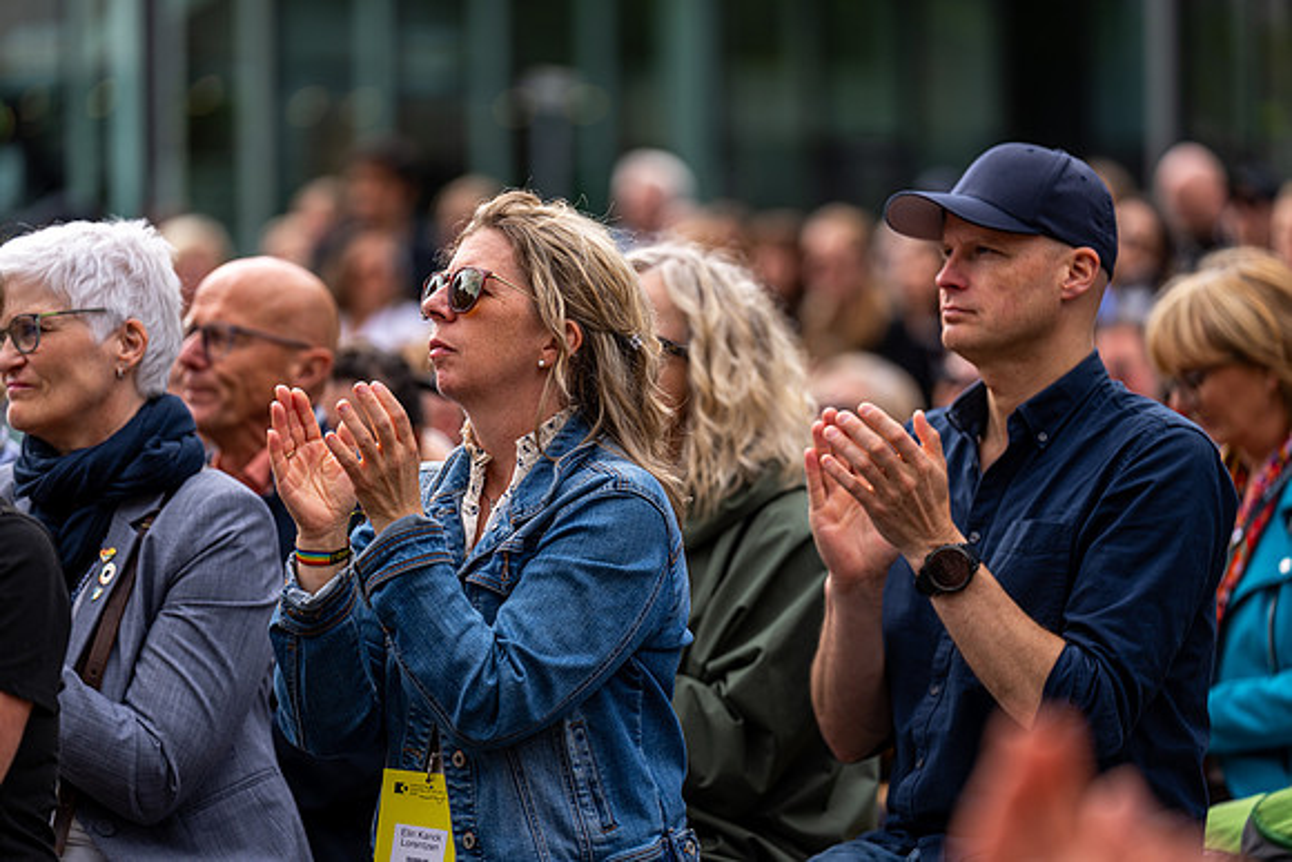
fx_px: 5815
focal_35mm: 162
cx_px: 646
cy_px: 431
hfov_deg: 12.7
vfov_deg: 8.5
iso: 100
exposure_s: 1/800
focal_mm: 162
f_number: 2.8
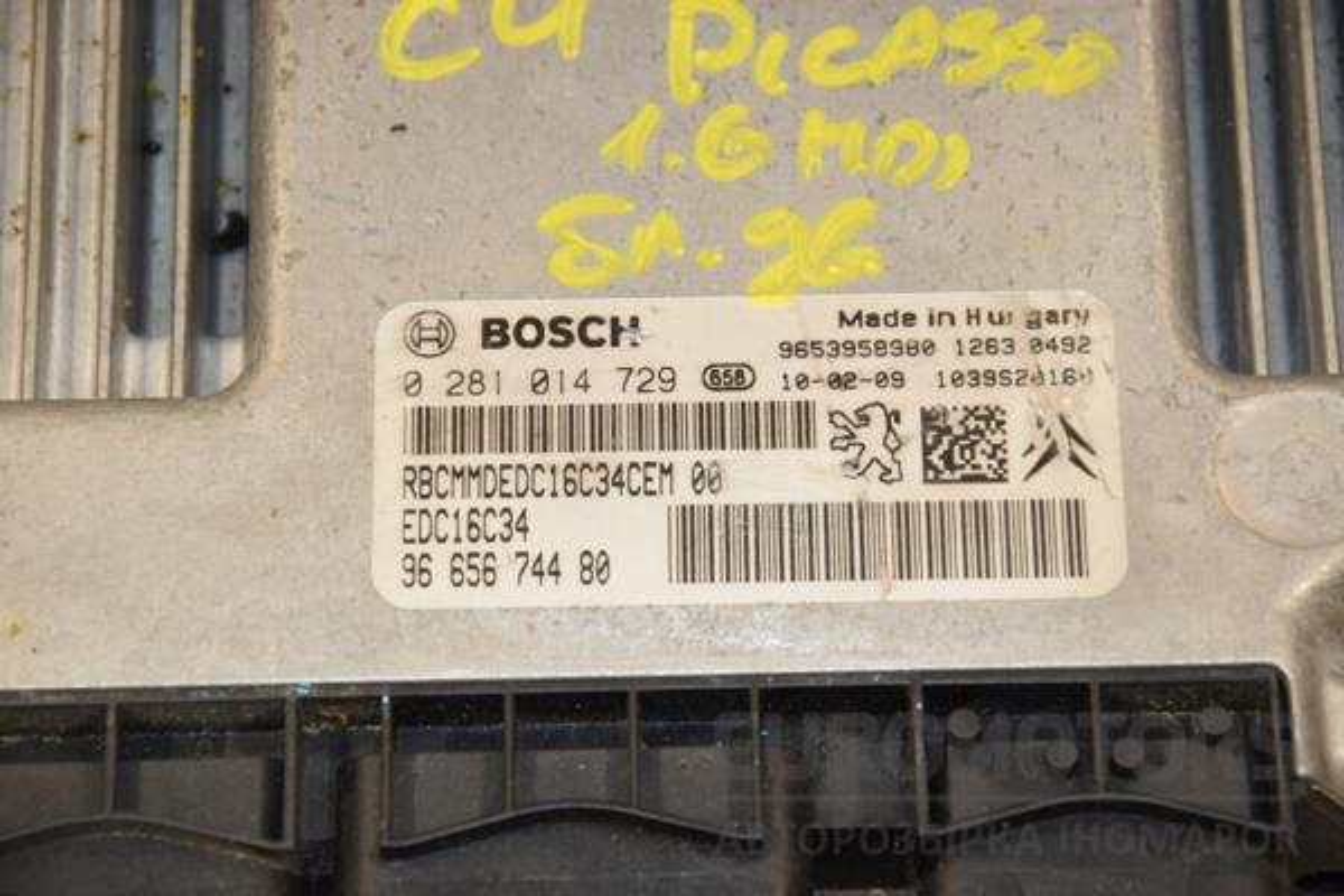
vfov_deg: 8.7
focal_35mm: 158
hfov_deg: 13.0
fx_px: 5880
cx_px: 672
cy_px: 448
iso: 800
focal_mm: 105
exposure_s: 1/200
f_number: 8
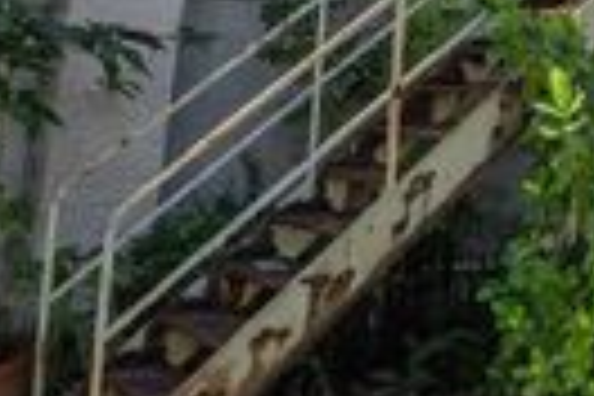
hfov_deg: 25.0
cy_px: -176
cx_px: 806
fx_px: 1122
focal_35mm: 68
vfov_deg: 18.1
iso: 100
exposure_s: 1/640
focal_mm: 14
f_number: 8
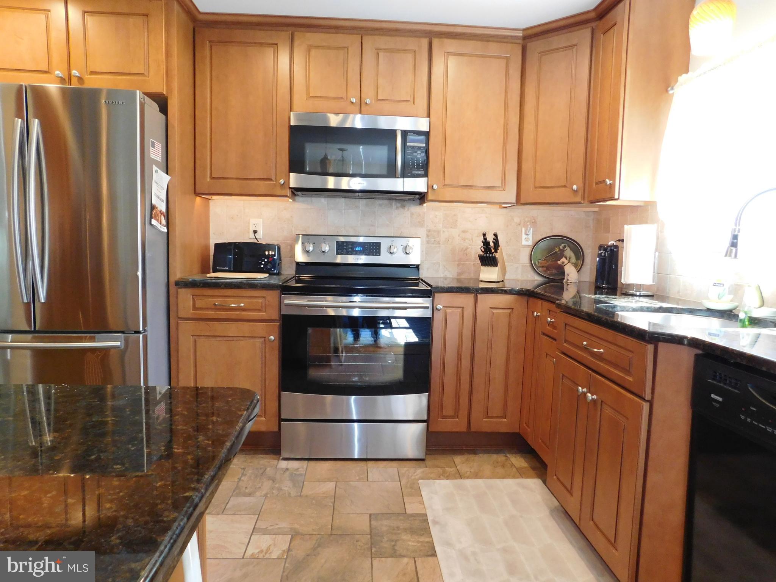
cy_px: 291
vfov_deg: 58.9
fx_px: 516
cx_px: 388
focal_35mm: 23
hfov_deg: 73.9
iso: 320
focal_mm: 4
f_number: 3
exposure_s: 1/30
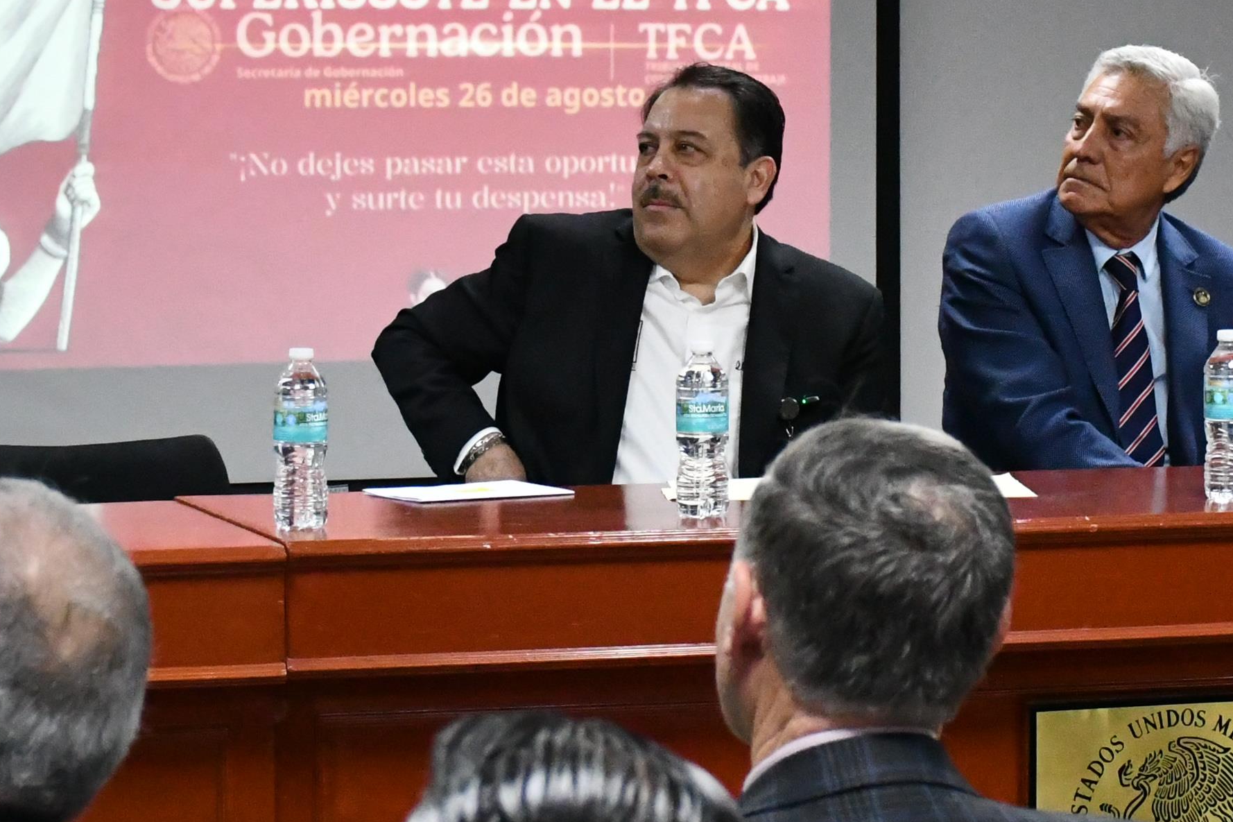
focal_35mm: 148
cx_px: 783
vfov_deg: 9.3
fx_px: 5068
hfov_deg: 13.9
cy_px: 273
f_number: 5.6
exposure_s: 1/125
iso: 6400
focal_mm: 42
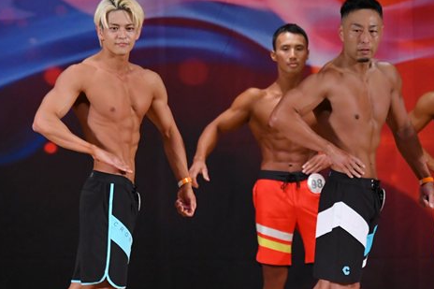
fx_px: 4832
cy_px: 195
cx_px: 202
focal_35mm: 401
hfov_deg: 5.1
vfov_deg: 3.4
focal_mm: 160
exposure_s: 1/400
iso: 3200
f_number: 5.6
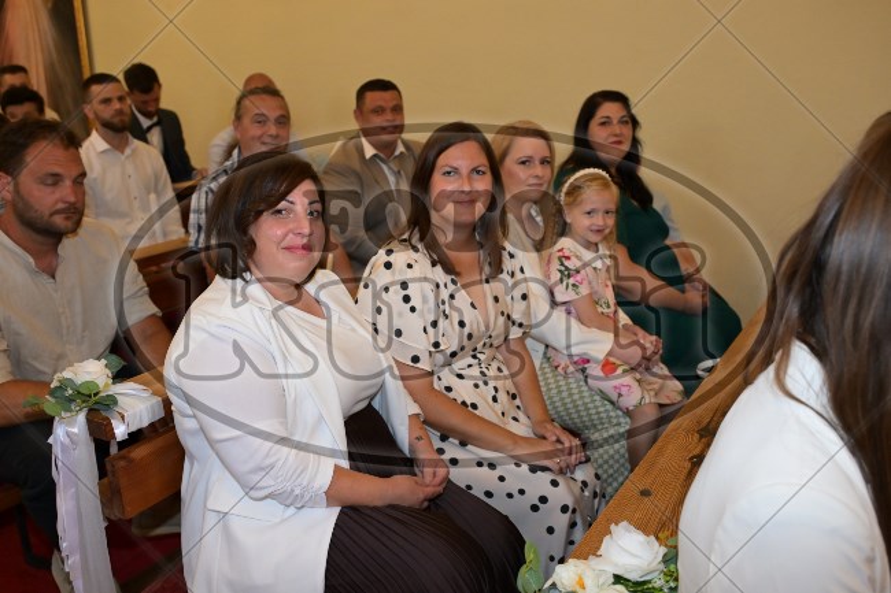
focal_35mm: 32
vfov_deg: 41.7
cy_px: 296
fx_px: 779
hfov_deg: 59.5
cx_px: 446
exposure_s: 1/100
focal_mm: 31.5
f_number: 4.5
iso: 3200
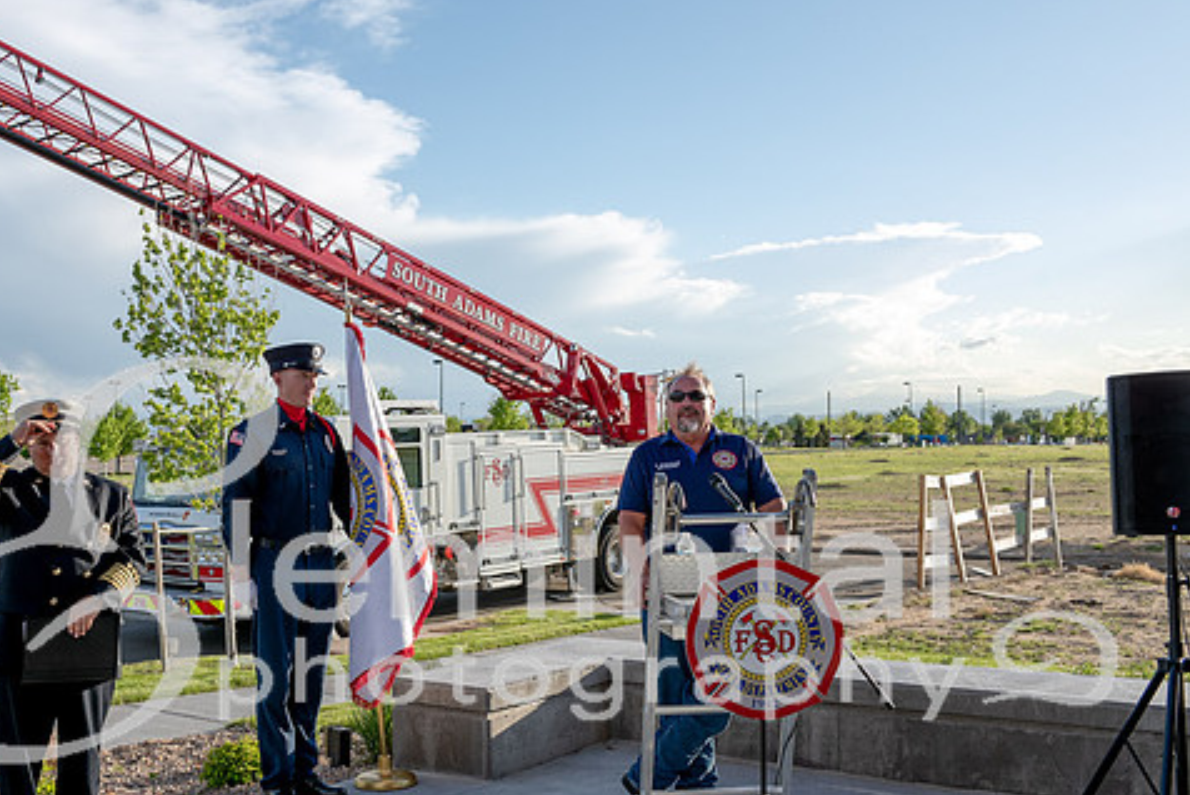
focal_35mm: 39
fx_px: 1290
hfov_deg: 49.2
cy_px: 459
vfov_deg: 34.2
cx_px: 468
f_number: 6.3
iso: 160
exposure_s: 1/500
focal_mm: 32
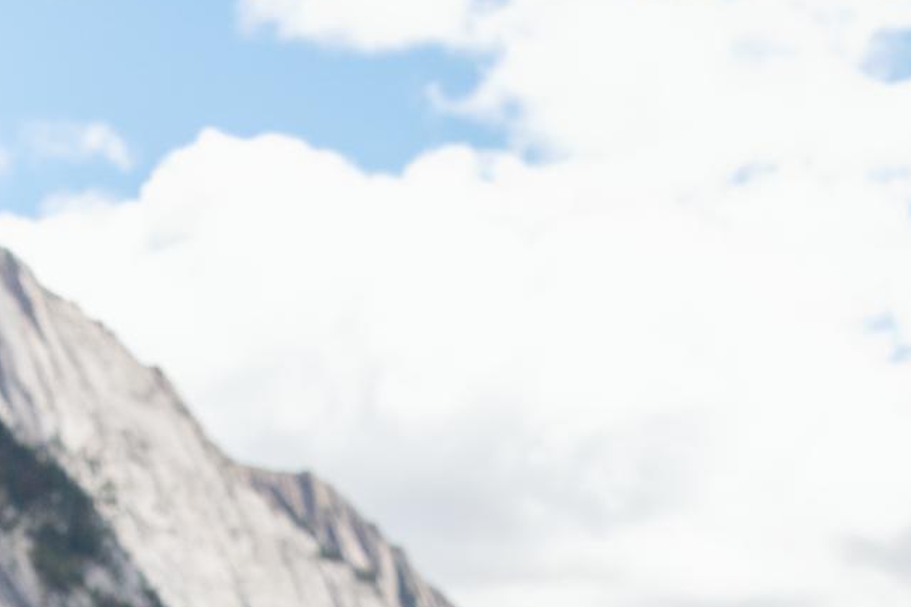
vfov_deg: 6.5
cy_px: 1056
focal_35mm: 207
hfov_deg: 9.9
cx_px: 341
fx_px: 5239
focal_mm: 52
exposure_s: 1/400
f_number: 8
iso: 800
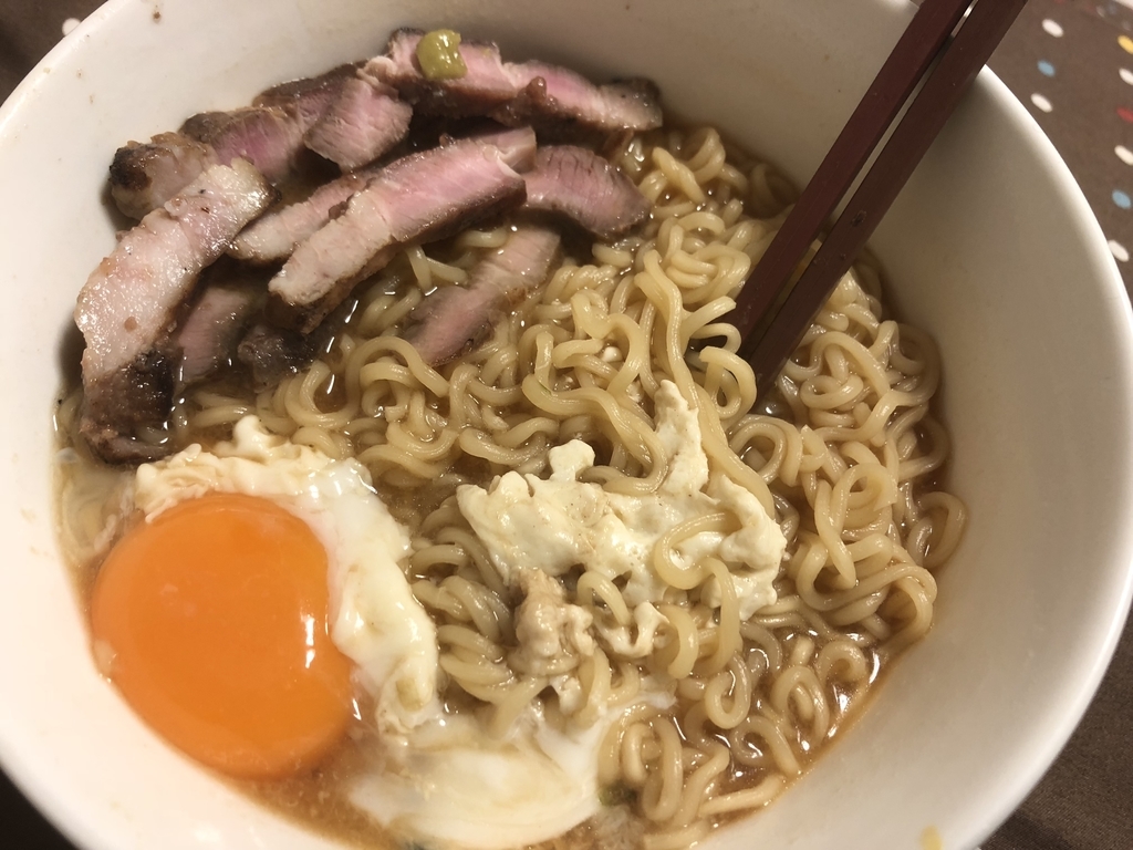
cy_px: 425
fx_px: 916
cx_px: 566
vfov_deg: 49.7
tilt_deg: -62.0
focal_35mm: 28
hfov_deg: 63.4
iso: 40
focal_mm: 3.99
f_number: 1.8
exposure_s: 1/20
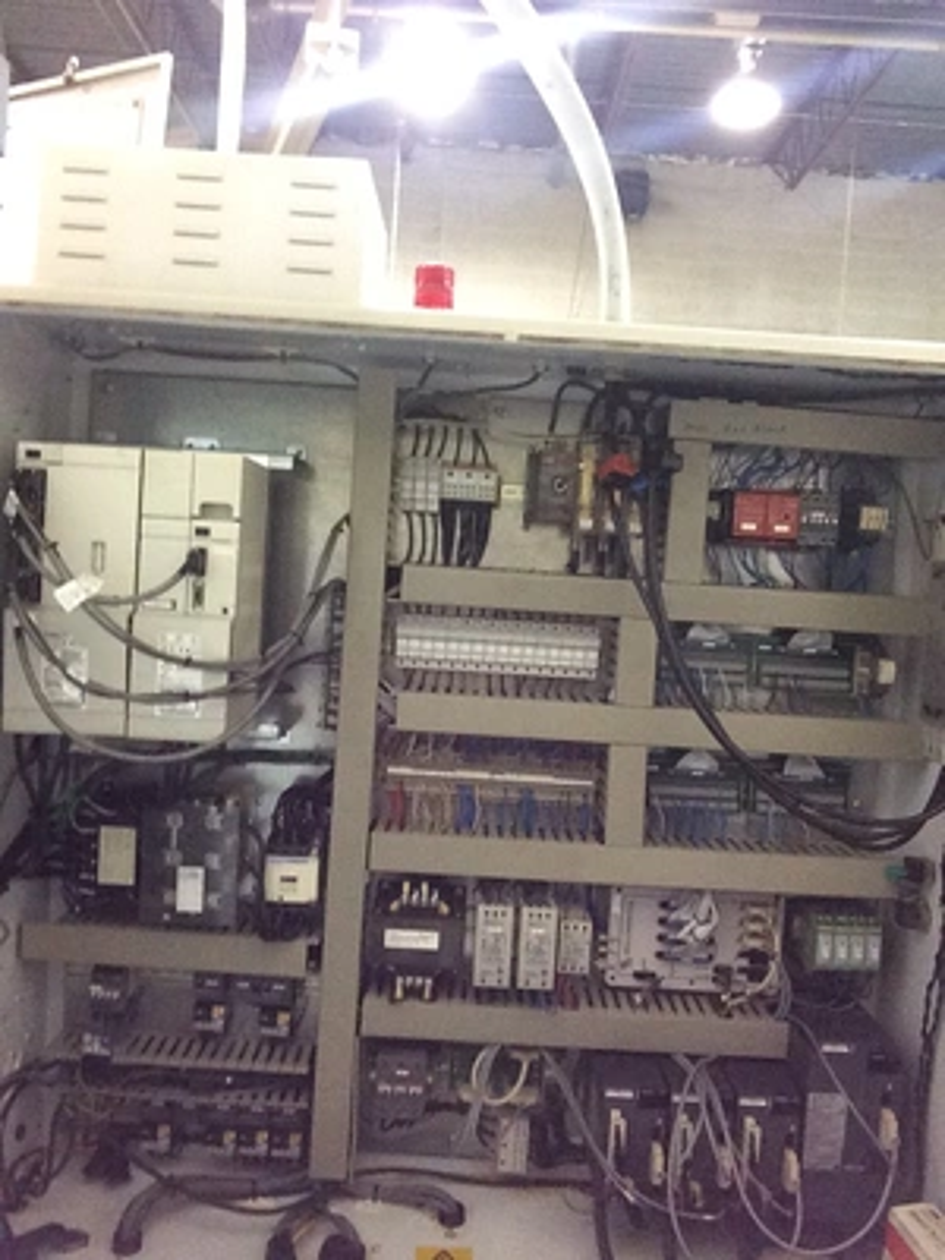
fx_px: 1128
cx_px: 472
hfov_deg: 45.4
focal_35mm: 31
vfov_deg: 58.4
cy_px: 630
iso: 400
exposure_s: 1/20
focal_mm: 2.15
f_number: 2.4
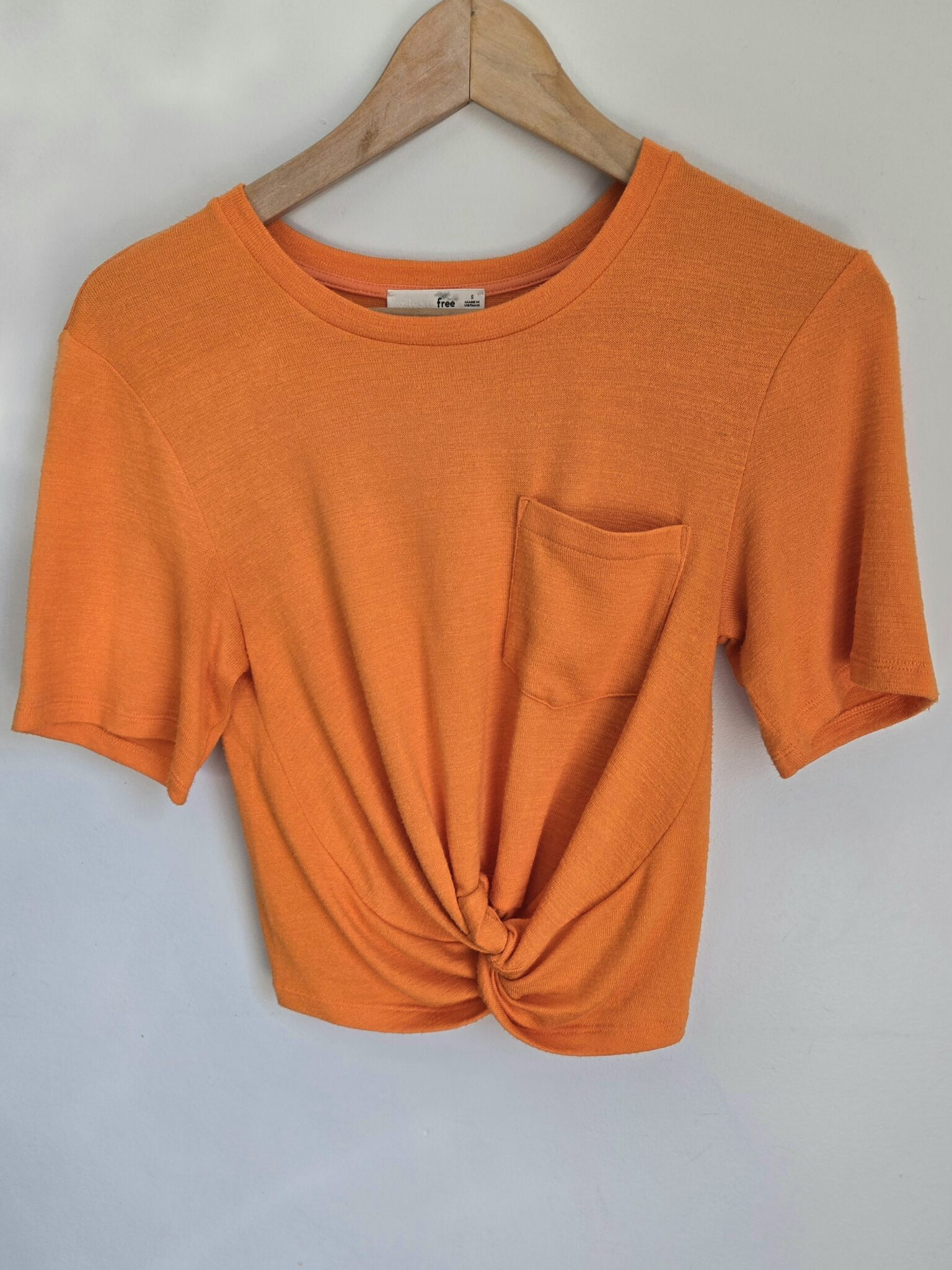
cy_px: 635
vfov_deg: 73.9
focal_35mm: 23
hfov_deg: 58.9
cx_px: 476
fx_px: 843
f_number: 1.8
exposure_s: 1/182
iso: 64
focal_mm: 5.4
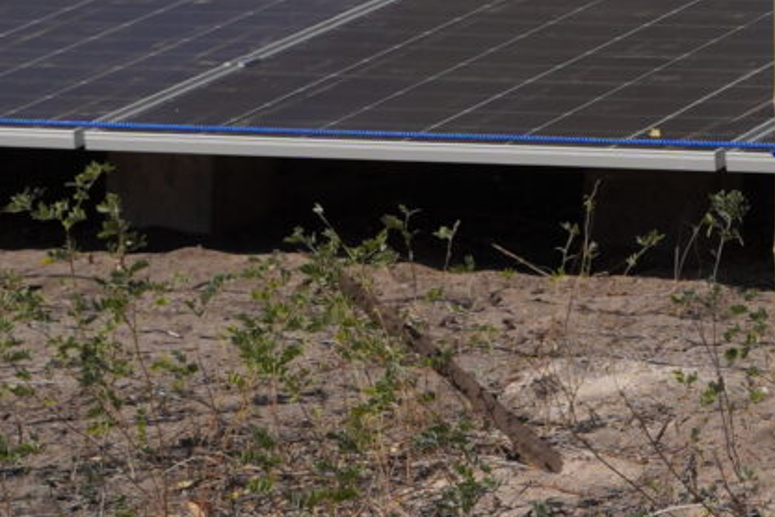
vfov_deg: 5.1
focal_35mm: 264
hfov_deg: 7.3
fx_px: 5683
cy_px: -395
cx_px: 1829
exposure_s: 1/2500
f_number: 4
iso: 100
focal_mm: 43
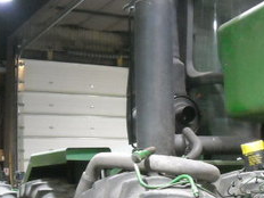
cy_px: 178
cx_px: 213
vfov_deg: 17.7
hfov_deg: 23.5
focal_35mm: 82
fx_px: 625
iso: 800
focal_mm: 5.7
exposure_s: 1/22
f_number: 2.8
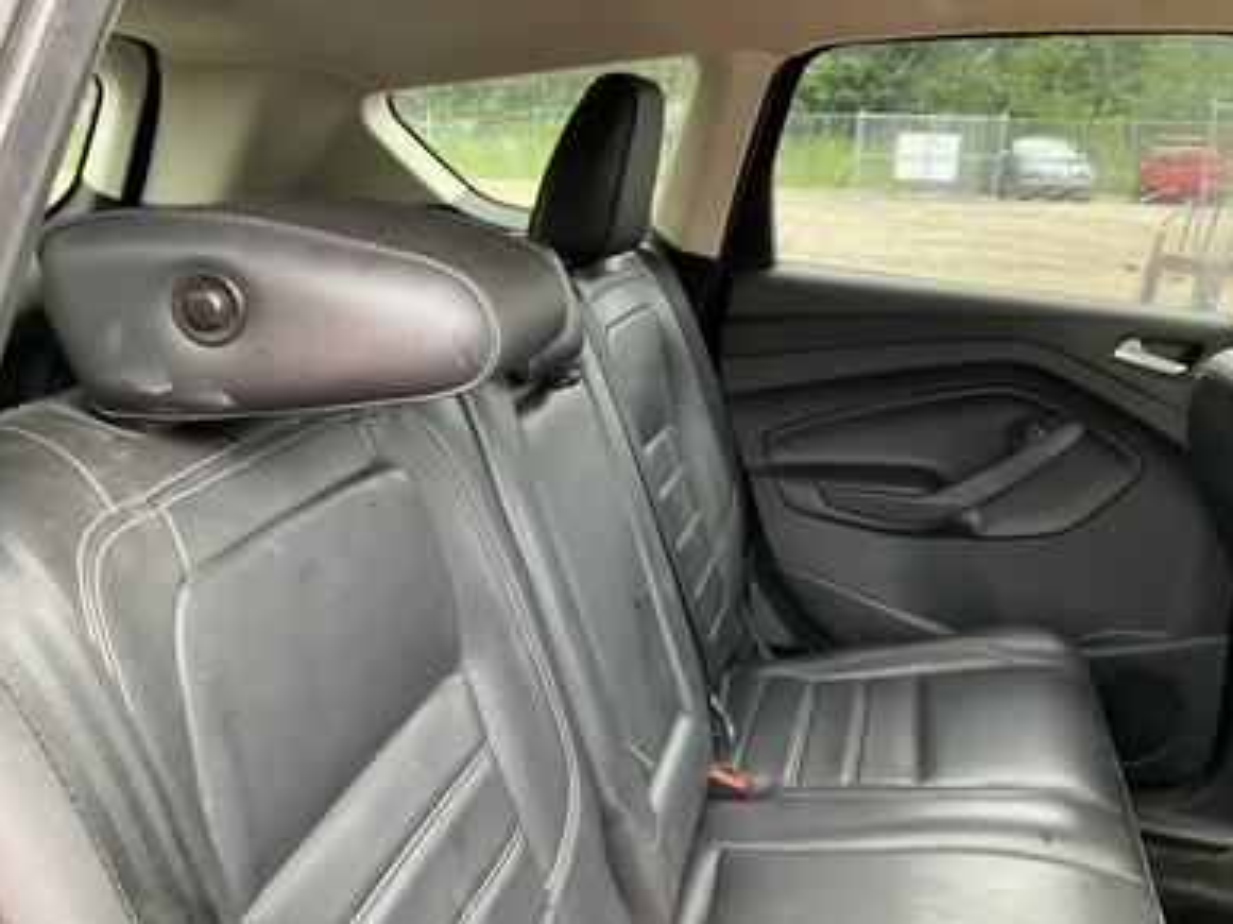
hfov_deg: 60.0
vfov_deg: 46.8
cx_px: 605
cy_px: 449
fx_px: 1068
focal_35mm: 30
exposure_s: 1/60
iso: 160
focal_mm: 3
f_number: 1.8
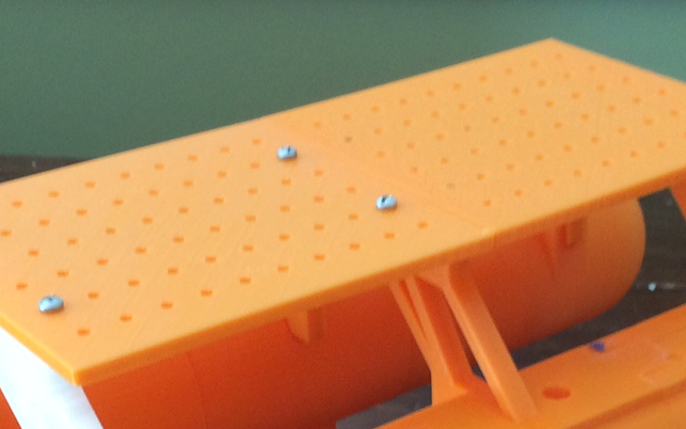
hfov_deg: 26.4
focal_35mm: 78
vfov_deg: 15.7
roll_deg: +2.0
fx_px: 1458
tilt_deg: -37.3
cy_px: 602
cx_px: 441
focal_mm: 4.15
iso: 125
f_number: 2.2
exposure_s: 1/30
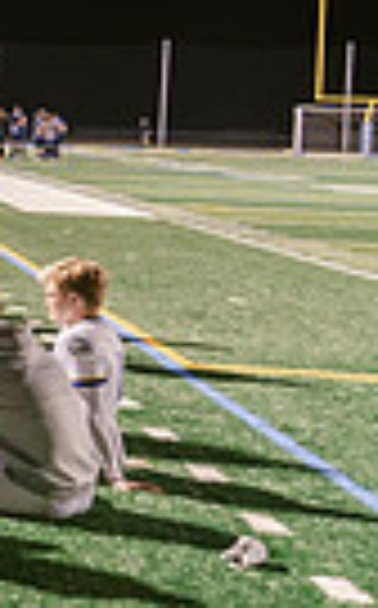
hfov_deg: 9.0
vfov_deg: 19.7
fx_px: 1736
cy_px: 146
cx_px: -882
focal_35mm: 105
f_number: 4.5
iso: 2500
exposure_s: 1/80
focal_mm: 24
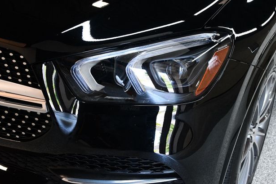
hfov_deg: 39.6
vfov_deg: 27.0
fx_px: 383
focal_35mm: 50
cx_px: 139
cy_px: 89
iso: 2000
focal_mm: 32
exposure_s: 1/125
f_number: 4
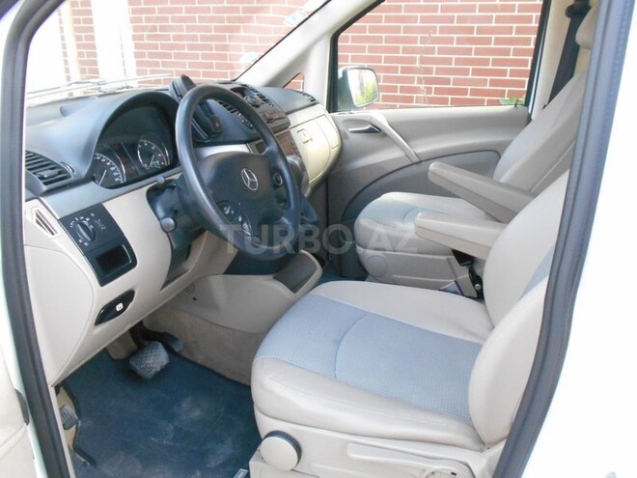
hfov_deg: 60.0
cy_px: 239
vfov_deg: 46.8
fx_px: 552
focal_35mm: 30
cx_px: 318
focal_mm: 5.1
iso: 640
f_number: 3.4
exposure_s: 1/250
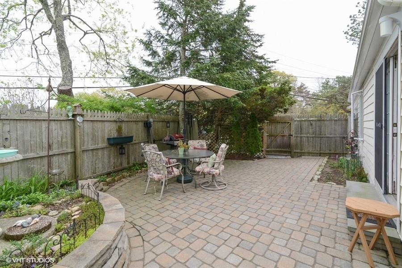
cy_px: 134
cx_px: 201
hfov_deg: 96.7
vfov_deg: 73.7
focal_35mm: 16
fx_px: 179
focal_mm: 16
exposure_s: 1/125
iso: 200
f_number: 8
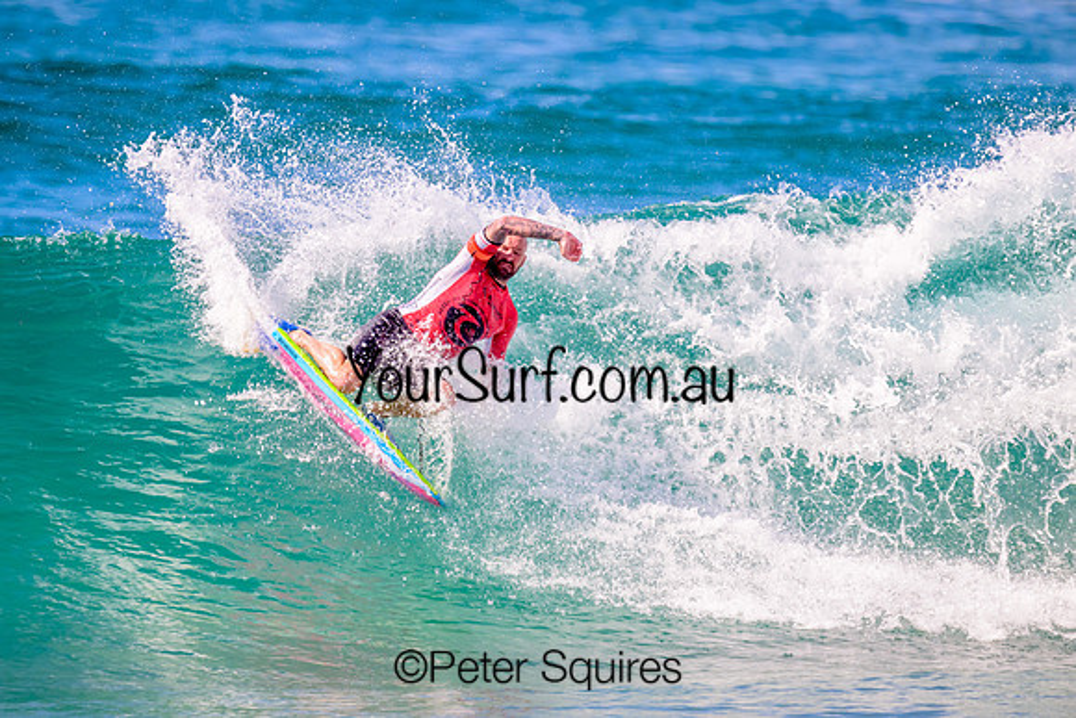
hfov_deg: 1.7
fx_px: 35665
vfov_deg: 1.2
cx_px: 503
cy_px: 336
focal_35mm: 1193
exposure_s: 1/2000
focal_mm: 1120
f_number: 9
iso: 720
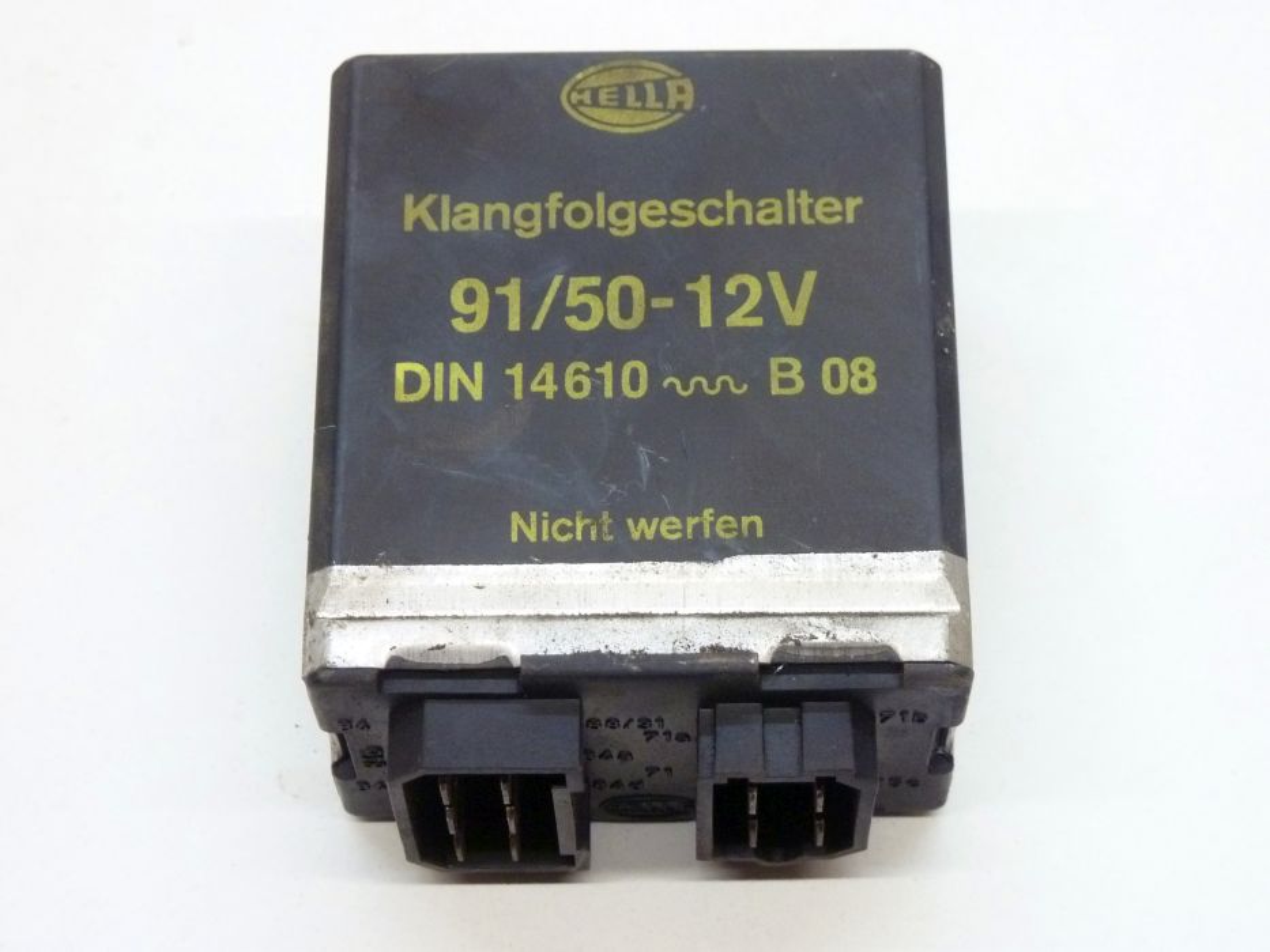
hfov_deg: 23.6
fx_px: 3046
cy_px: 476
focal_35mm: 83
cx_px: 635
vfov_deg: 17.8
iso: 400
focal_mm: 13.7
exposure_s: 1/20
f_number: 4.2
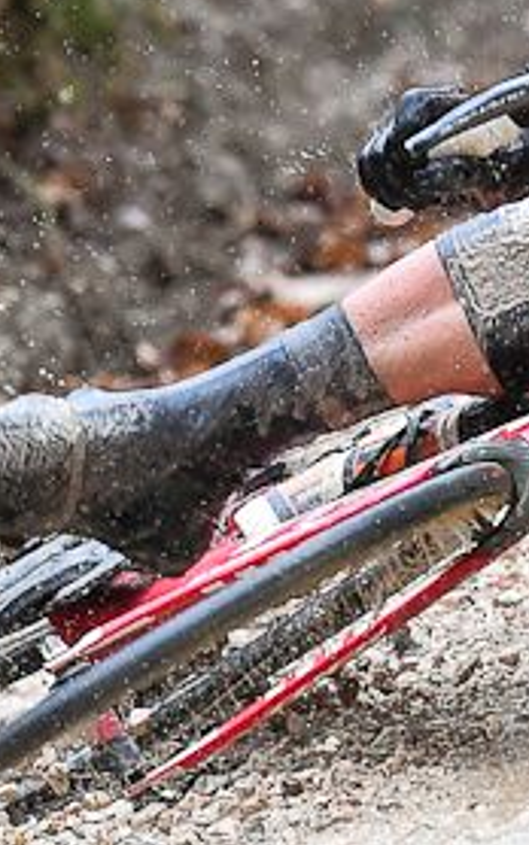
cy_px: 362
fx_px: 14333
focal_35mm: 622
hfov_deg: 2.1
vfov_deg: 3.4
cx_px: 903
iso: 3200
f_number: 3.5
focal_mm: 170
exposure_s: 1/1600
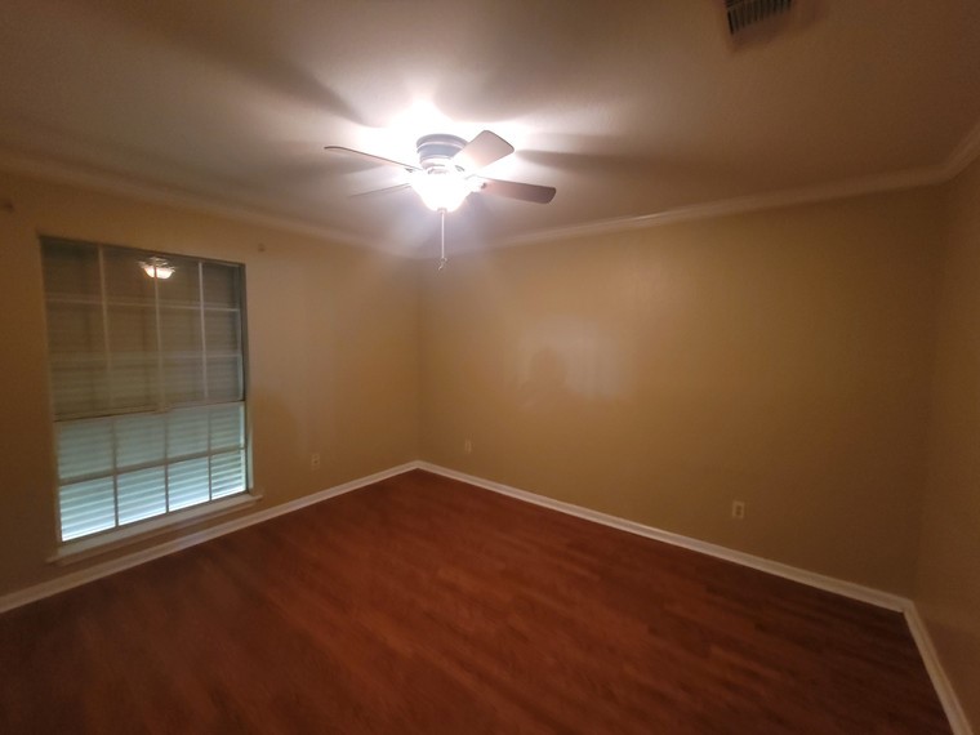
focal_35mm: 13
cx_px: 490
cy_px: 368
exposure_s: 1/24
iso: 640
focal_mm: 2.2
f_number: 2.2
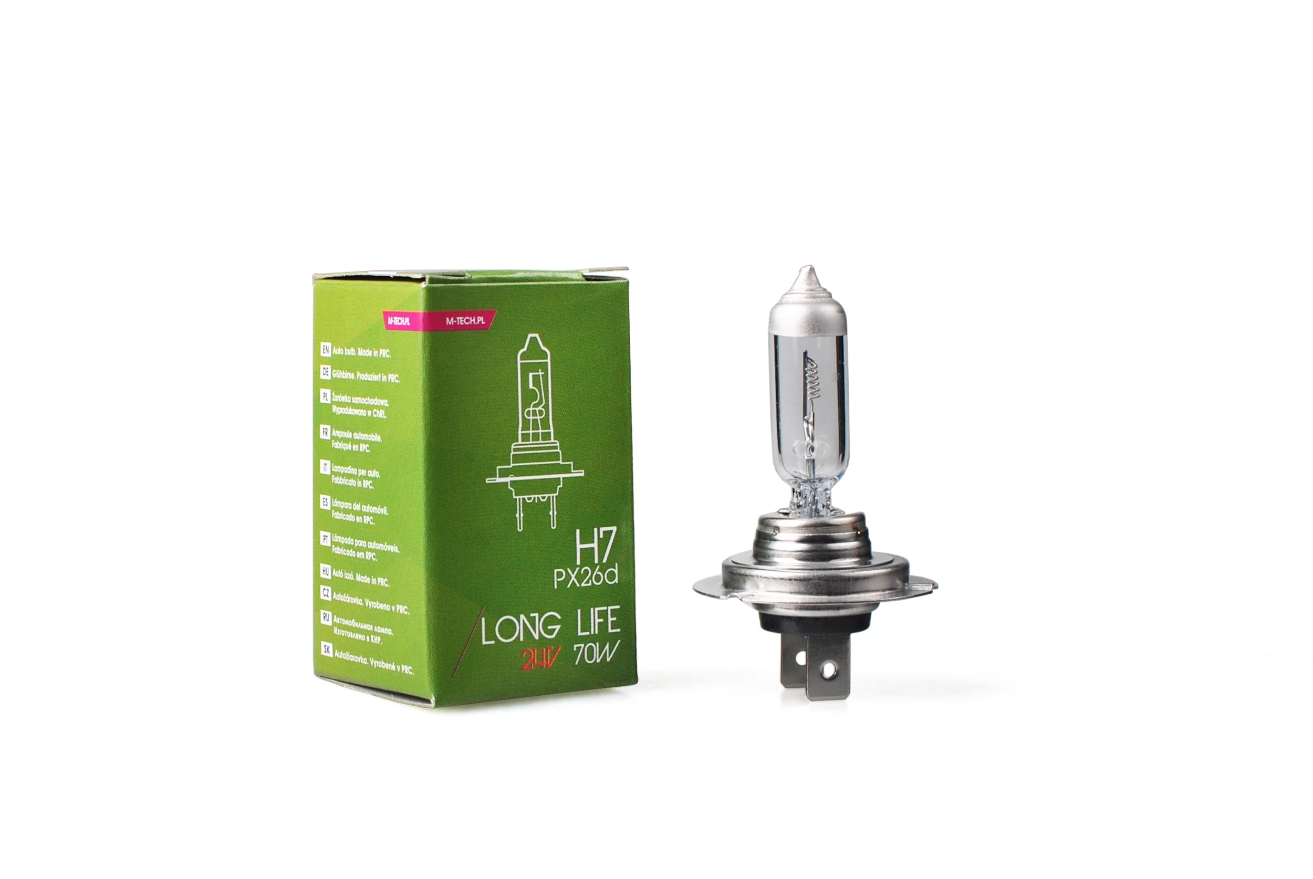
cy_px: 440
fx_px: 1917
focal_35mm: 52
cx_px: 656
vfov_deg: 25.8
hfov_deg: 37.8
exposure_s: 1/100
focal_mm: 35
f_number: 8
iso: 100
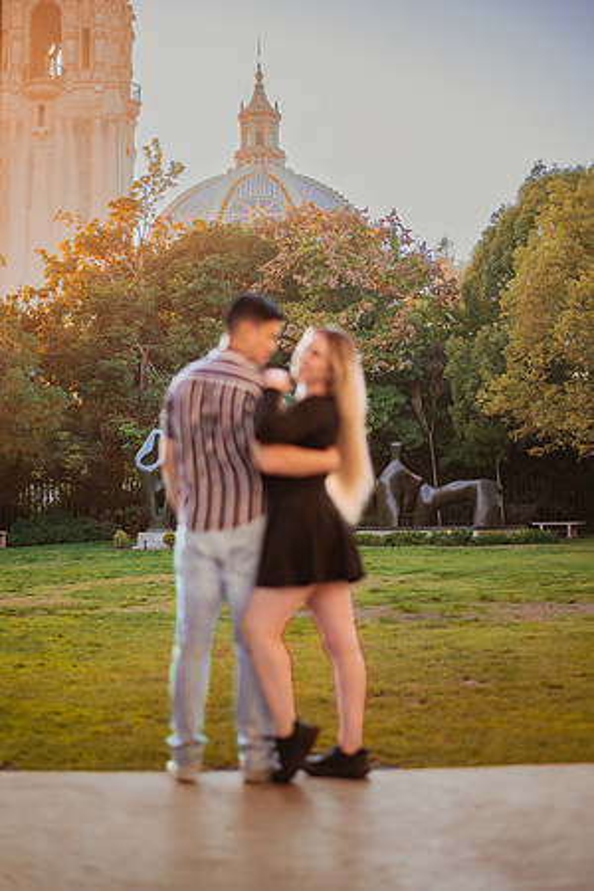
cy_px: 446
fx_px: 1435
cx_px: 297
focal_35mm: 58
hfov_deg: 23.4
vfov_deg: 34.5
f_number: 1.4
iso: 100
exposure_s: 1/400
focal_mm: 58
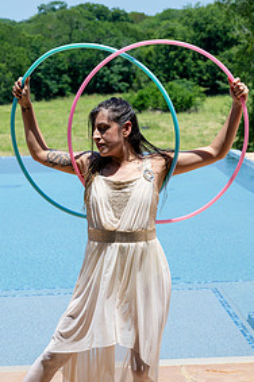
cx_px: 104
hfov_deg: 12.1
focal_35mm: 113
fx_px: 1199
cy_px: 201
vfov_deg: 18.1
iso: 125
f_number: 7.1
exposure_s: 1/320
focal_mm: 71
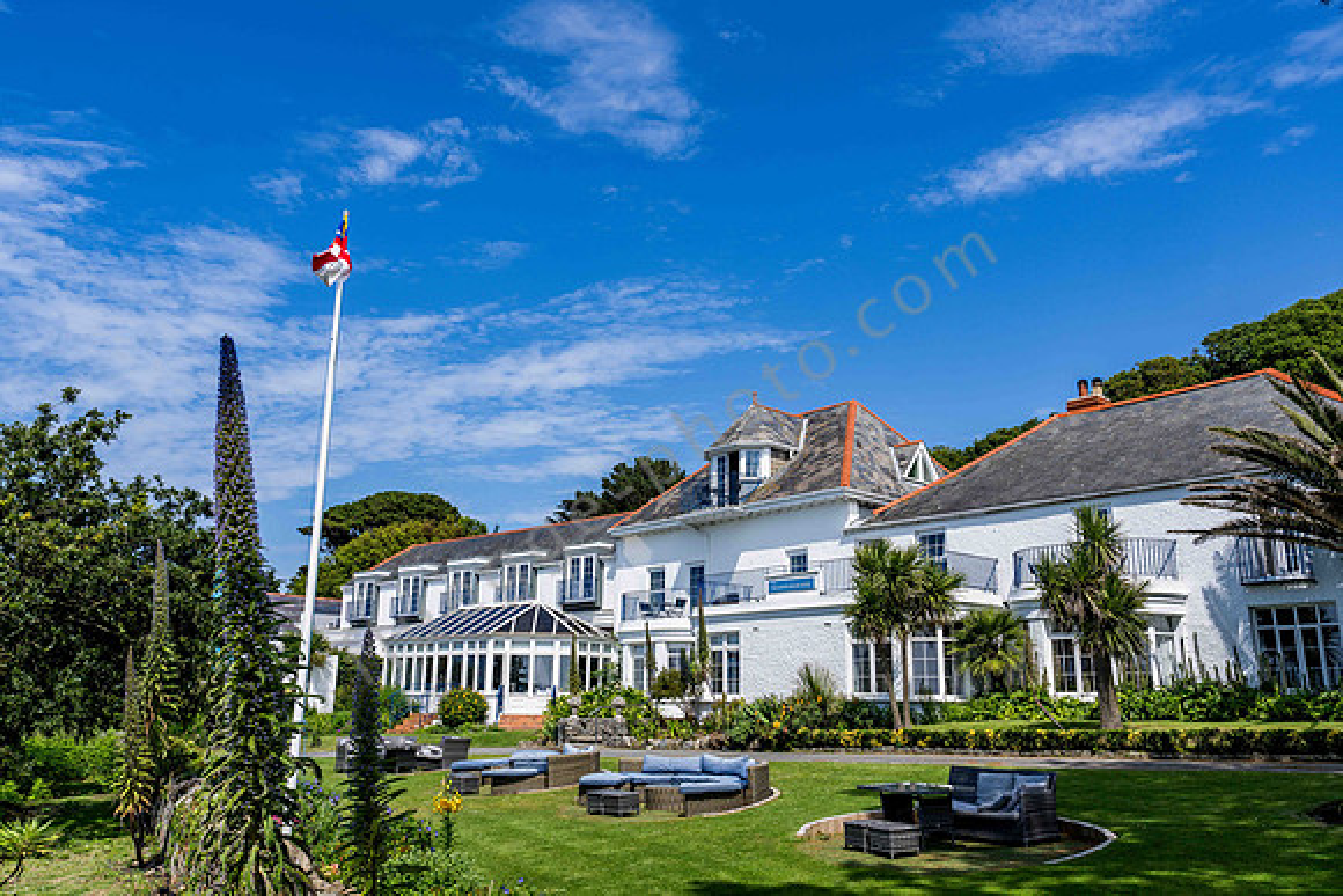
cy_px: 448
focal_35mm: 29
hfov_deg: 63.6
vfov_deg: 45.0
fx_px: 1082
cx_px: 672
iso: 100
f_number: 8
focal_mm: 29
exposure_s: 1/320
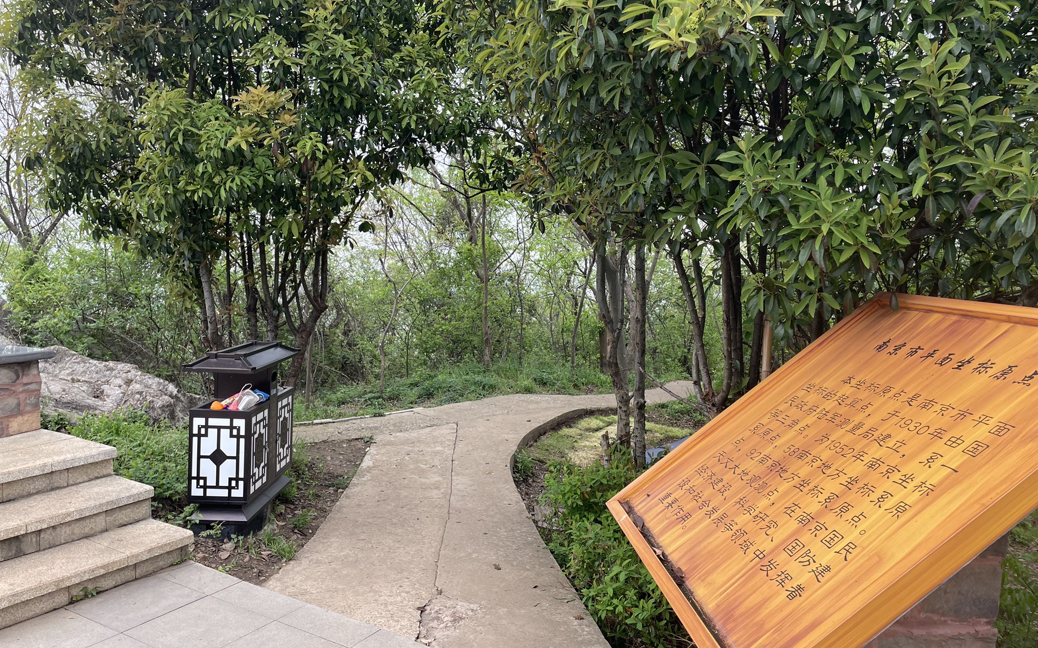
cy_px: 288
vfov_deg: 44.5
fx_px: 792
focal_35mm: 28
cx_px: 523
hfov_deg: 66.5
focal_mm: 4.2
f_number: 1.6
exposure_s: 1/303
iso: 32
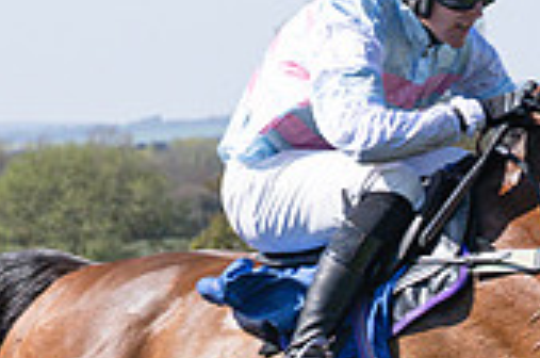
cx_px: 461
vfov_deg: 3.0
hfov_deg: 4.6
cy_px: 561
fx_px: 6752
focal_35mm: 451
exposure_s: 1/2000
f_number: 5
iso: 220
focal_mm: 70
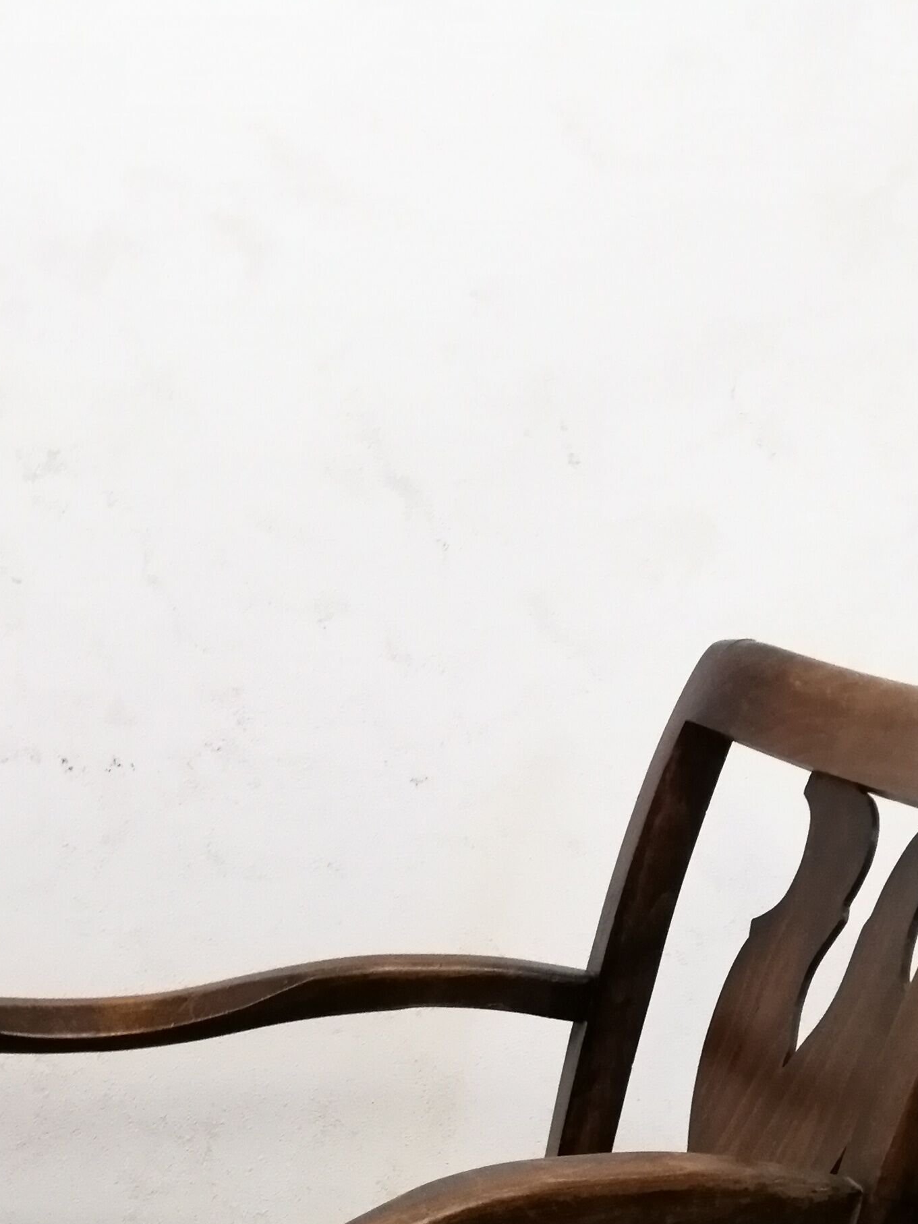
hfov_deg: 26.2
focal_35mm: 55
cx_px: 216
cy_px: 1396
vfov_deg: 30.6
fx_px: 1945
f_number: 2.2
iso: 100
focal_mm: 2.38
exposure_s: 1/33.3
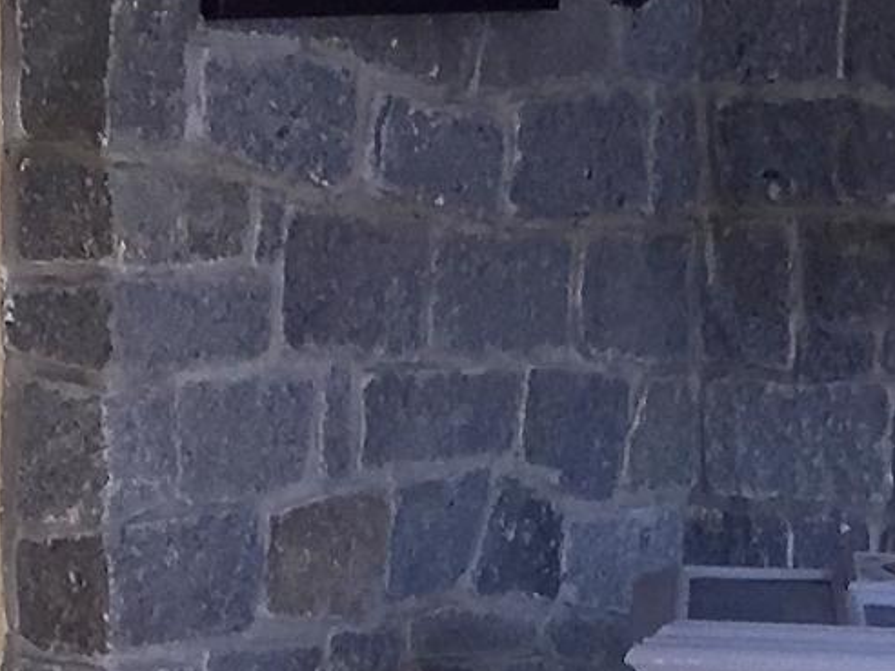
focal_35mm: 177
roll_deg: -4.2
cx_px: 1077
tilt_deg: -13.8
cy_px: 1067
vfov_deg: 8.2
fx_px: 4576
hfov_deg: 11.0
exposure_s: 1/60
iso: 40
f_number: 2.2
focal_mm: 4.15
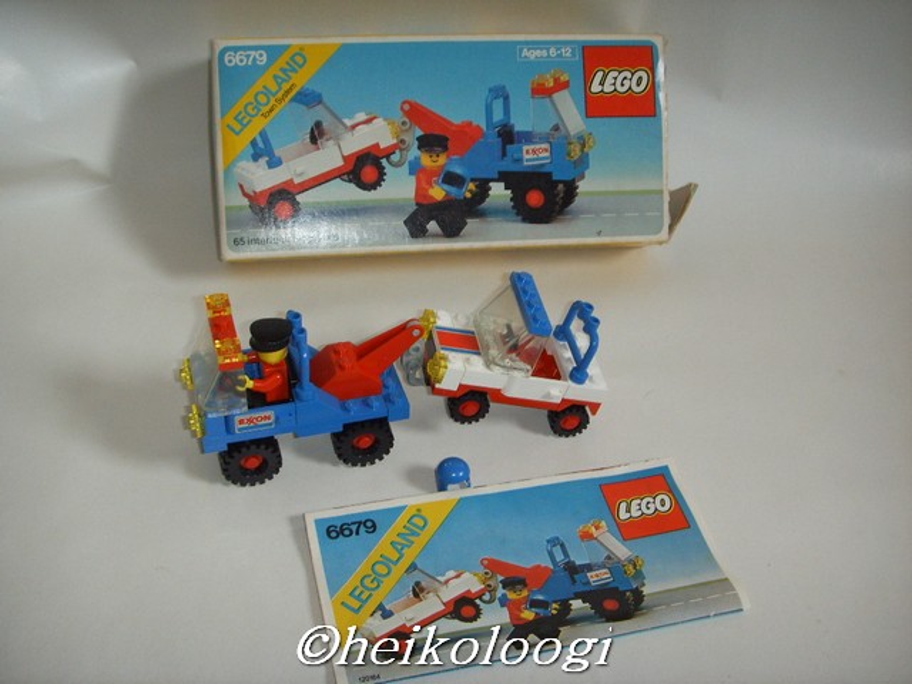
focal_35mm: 39
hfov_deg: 47.9
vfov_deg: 36.8
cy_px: 342
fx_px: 1028
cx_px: 456
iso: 100
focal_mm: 6.6
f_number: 3.5
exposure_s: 1/45
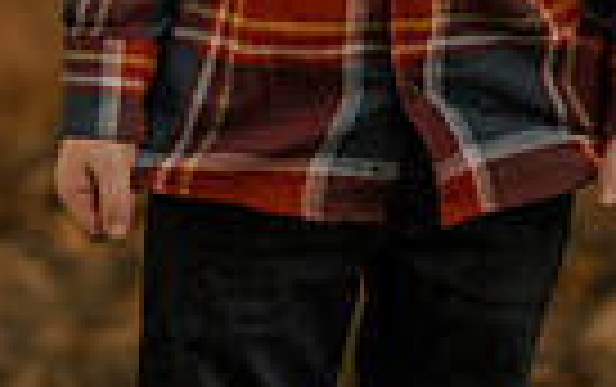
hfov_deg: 4.9
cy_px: -234
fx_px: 7127
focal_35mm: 424
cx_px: 297
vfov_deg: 3.1
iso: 200
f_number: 1.4
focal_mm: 85
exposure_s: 1/400
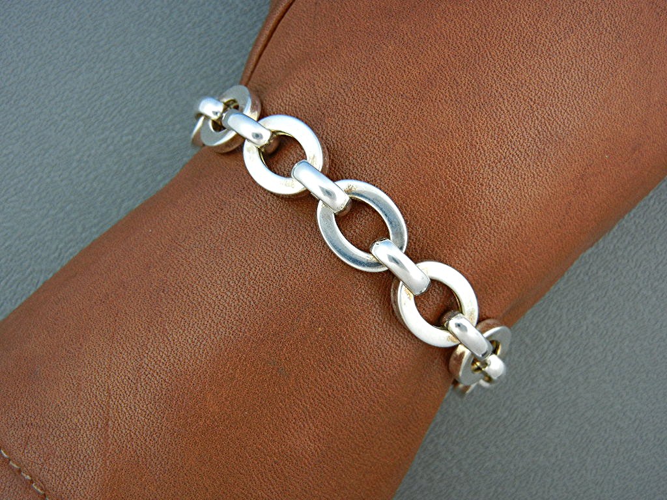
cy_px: 250
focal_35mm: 52
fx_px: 1002
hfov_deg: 36.8
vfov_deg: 28.0
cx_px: 334
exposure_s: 1/6.4
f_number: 3.9
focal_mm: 9.3
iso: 200
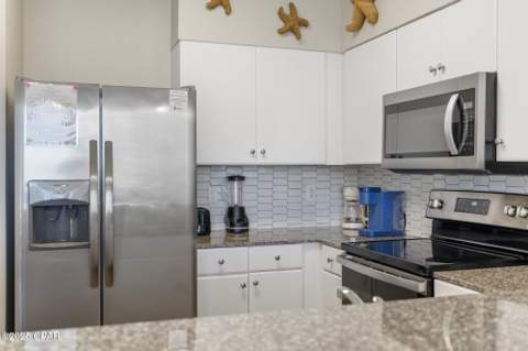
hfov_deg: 55.2
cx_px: 264
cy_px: 176
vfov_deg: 38.3
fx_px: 505
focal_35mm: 34
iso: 320
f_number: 4
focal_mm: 34.5
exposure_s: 1/25
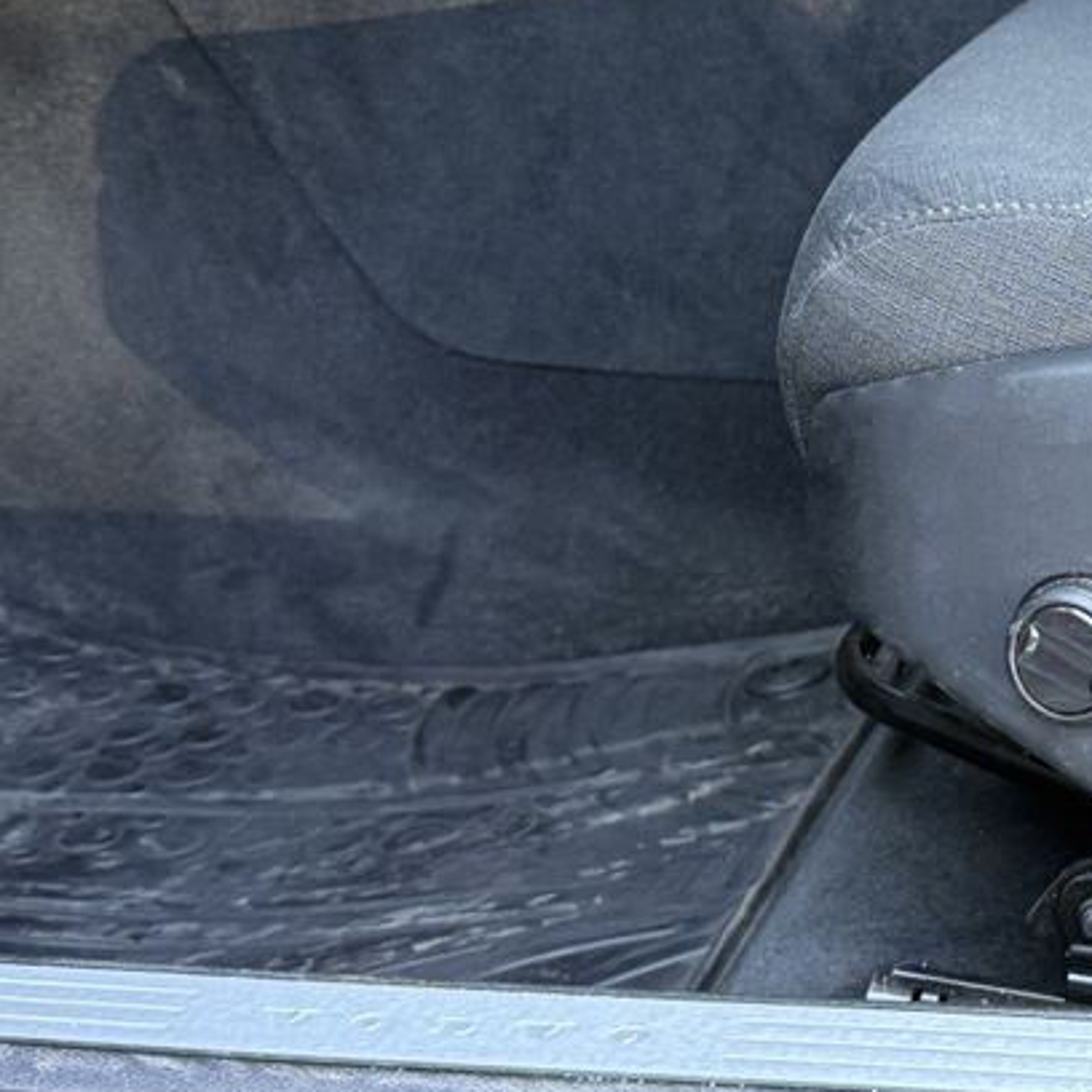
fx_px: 2927
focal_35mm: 82
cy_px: 187
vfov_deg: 20.8
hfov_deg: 19.9
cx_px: 1279
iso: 200
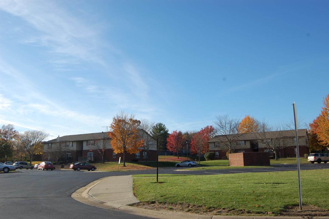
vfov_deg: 39.9
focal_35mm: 33
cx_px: 164
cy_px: 110
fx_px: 301
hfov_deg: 57.3
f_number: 9
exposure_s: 1/320
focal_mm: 22
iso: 200
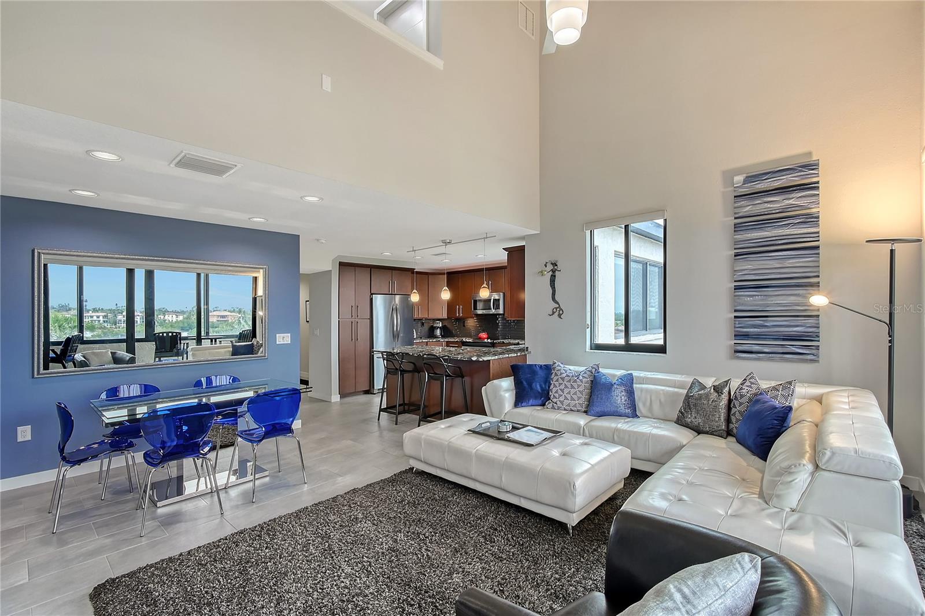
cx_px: 462
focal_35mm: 15
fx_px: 385
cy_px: 308
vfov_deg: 77.3
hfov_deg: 100.4
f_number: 10
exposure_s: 1/200
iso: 800
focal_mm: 10
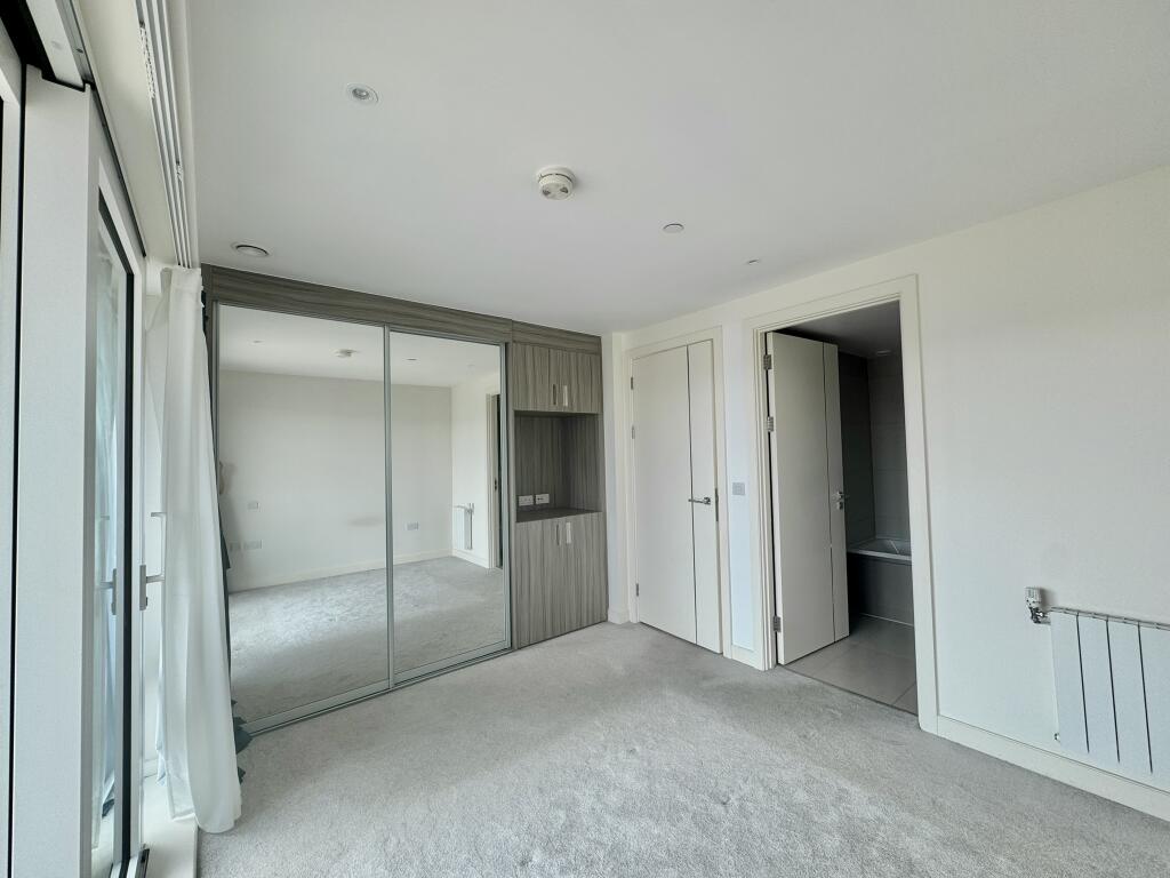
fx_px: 473
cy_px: 439
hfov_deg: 102.1
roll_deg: +1.0
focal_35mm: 14
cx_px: 585
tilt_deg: +1.7
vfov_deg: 85.7
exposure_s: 1/99
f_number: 2.2
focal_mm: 2.22
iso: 40
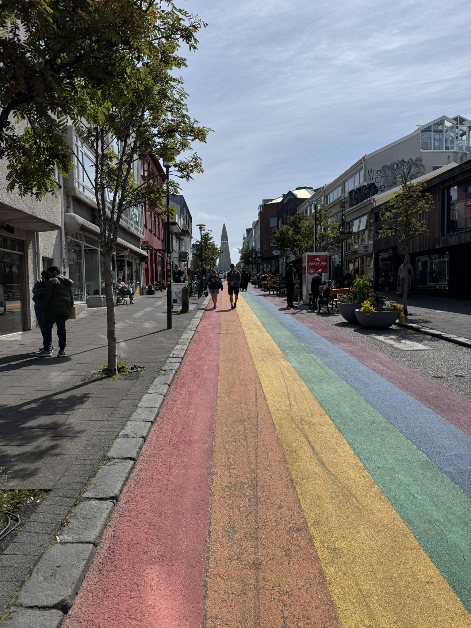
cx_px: 236
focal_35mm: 24
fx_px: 435
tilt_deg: -1.2
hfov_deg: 56.8
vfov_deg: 71.6
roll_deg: +1.4
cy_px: 314
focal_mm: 6.76
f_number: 1.78
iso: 80
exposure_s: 1/9009
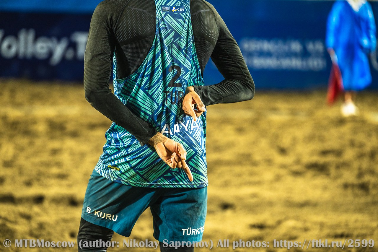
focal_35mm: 190
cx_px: 189
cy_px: 126
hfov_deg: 10.8
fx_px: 1995
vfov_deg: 7.2
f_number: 3.5
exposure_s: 1/1000
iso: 1600
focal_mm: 190
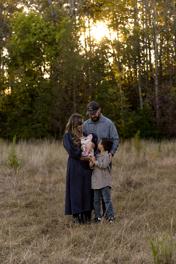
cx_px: 88
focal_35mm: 78
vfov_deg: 26.0
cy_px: 132
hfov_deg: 17.5
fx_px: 571
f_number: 4.5
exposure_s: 1/320
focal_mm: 78
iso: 400
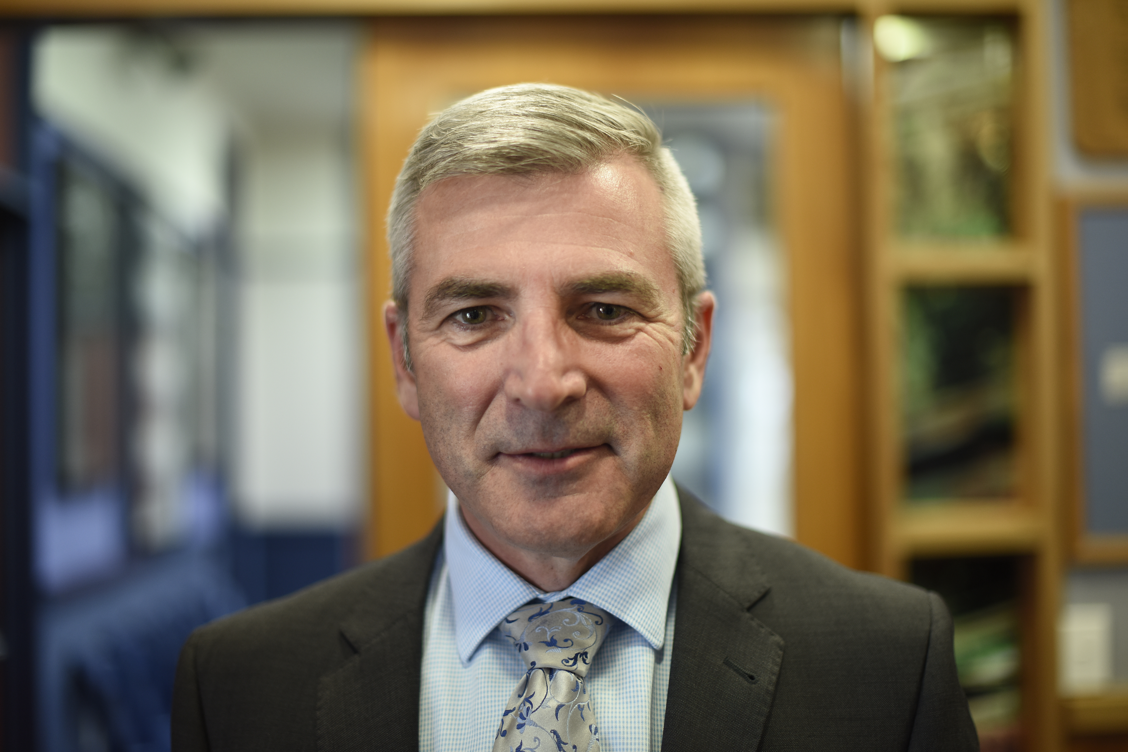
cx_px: 564
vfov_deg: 27.0
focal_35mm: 50
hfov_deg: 39.6
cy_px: 376
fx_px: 1567
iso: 400
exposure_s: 1/160
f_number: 1.4
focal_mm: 50
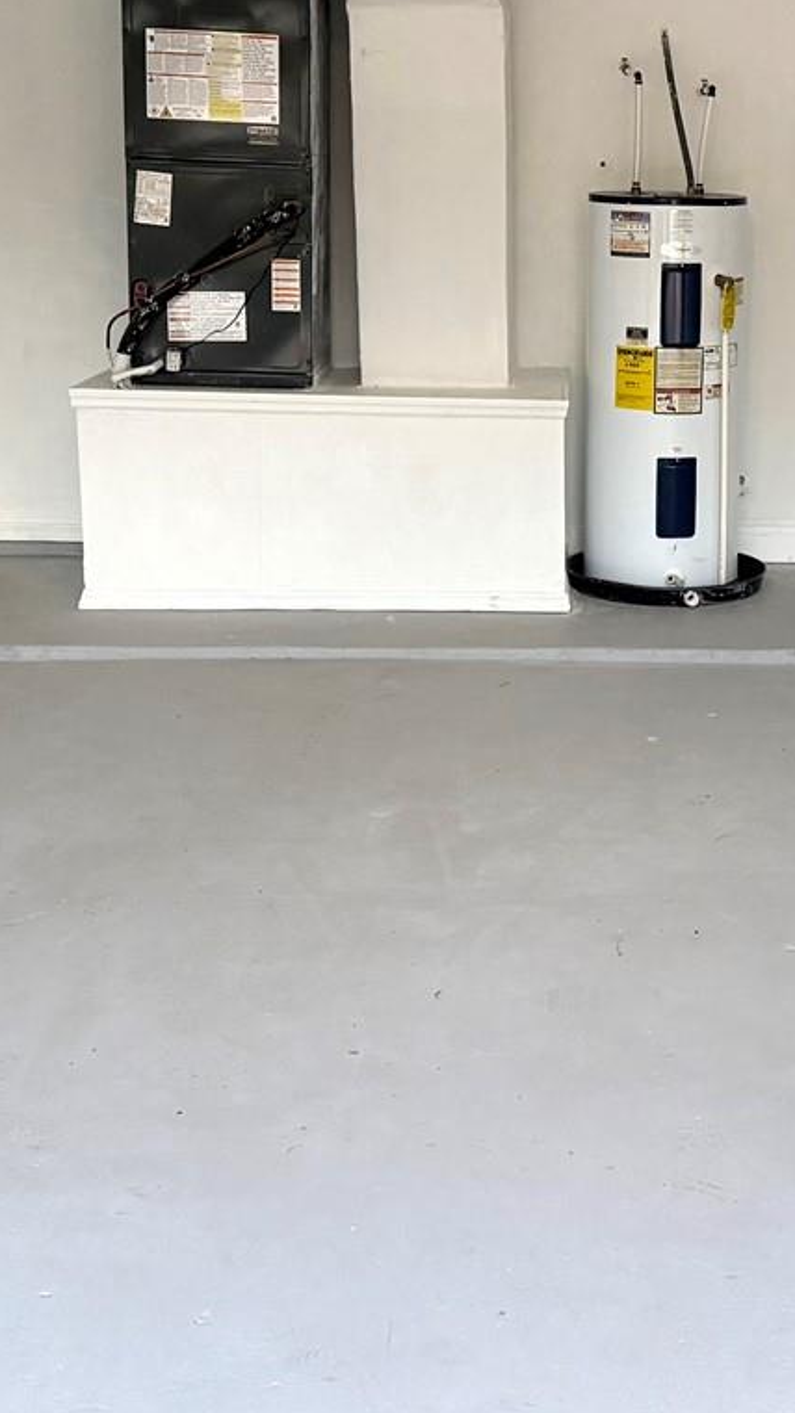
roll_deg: -0.5
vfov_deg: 37.6
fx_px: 2061
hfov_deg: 21.5
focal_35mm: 55
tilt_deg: -9.5
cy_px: 511
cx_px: 678
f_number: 1.78
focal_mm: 6.76
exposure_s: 1/120
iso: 400
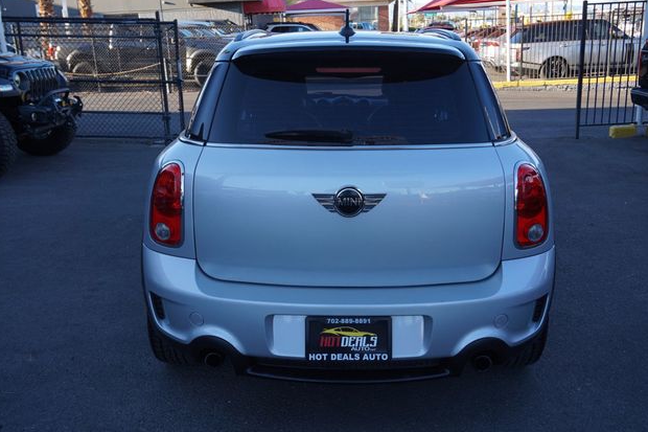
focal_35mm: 33
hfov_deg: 58.0
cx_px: 324
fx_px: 585
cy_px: 211
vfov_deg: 40.5
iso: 100
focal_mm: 21
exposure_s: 1/80
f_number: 6.3
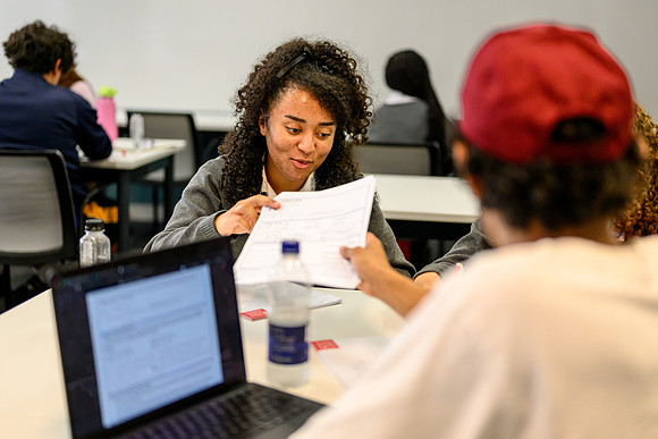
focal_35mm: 50
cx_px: 329
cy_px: 220
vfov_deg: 26.9
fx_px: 919
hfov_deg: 39.4
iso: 1400
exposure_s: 1/640
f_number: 1.8
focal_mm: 50
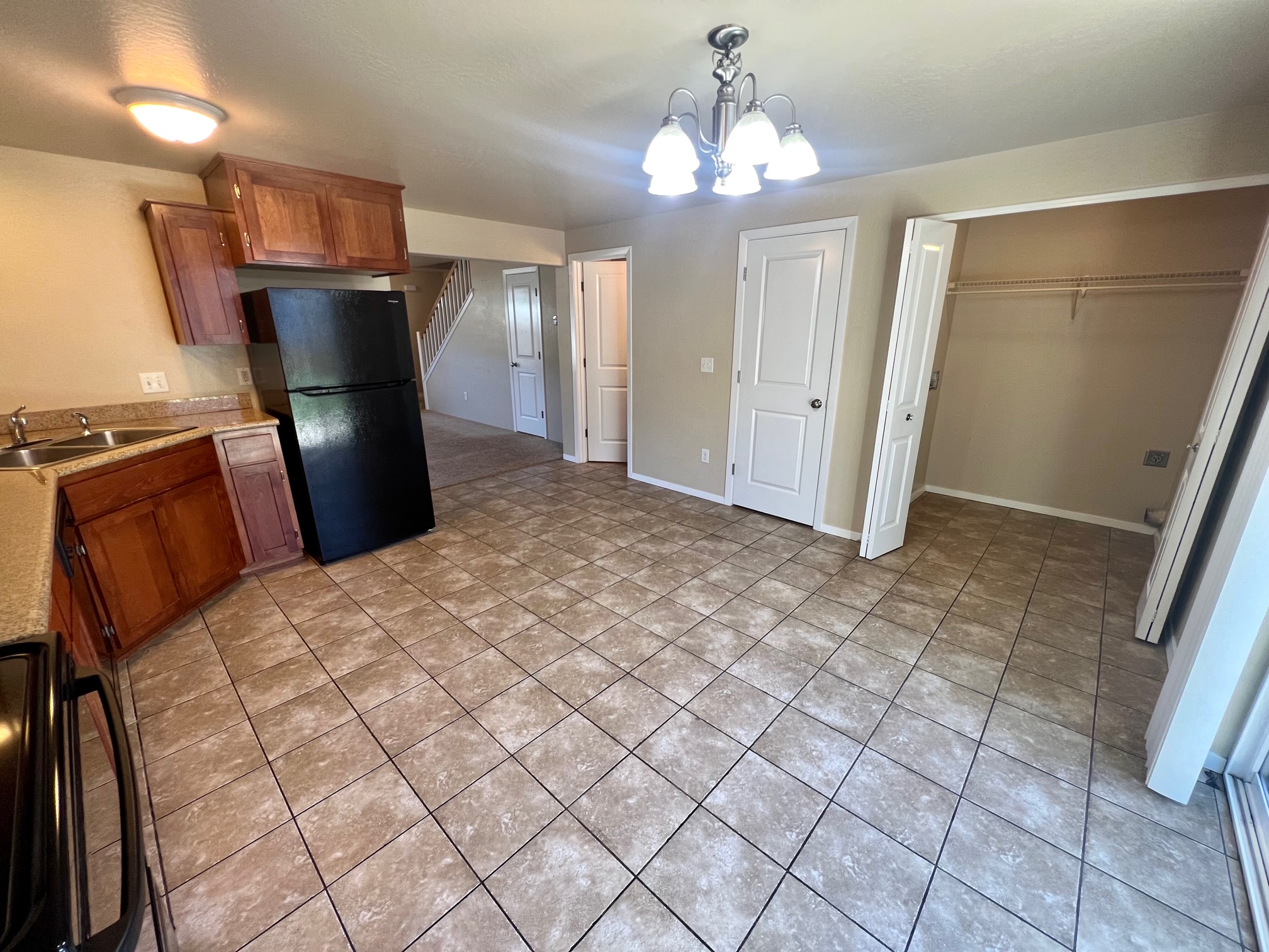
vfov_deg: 89.9
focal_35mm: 13
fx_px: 477
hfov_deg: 106.2
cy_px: 476
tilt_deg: -17.1
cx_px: 634
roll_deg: +0.5
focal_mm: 1.57
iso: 125
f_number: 1.8
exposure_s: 1/60
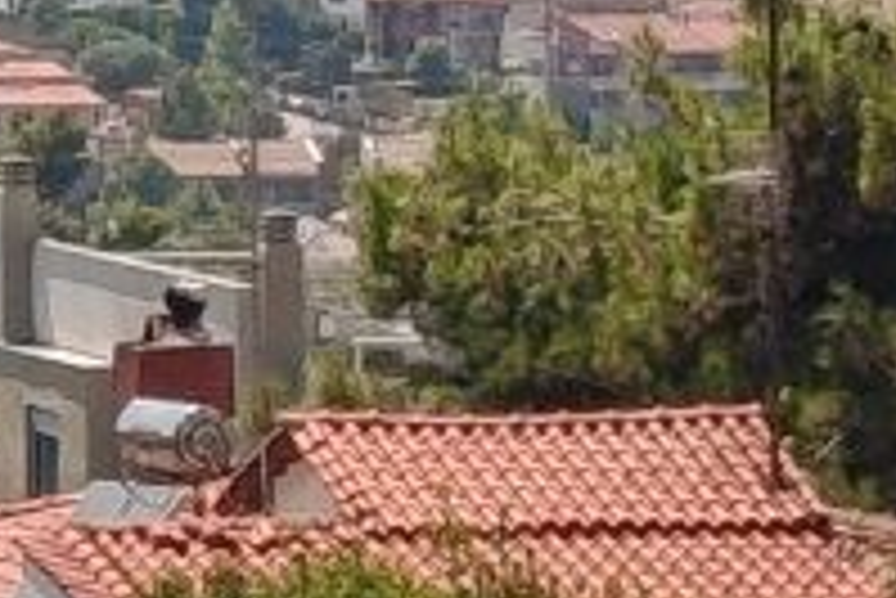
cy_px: -481
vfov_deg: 2.6
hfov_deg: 3.8
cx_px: -1135
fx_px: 13150
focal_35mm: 528
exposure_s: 1/595
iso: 53
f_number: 1.7
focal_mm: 5.24
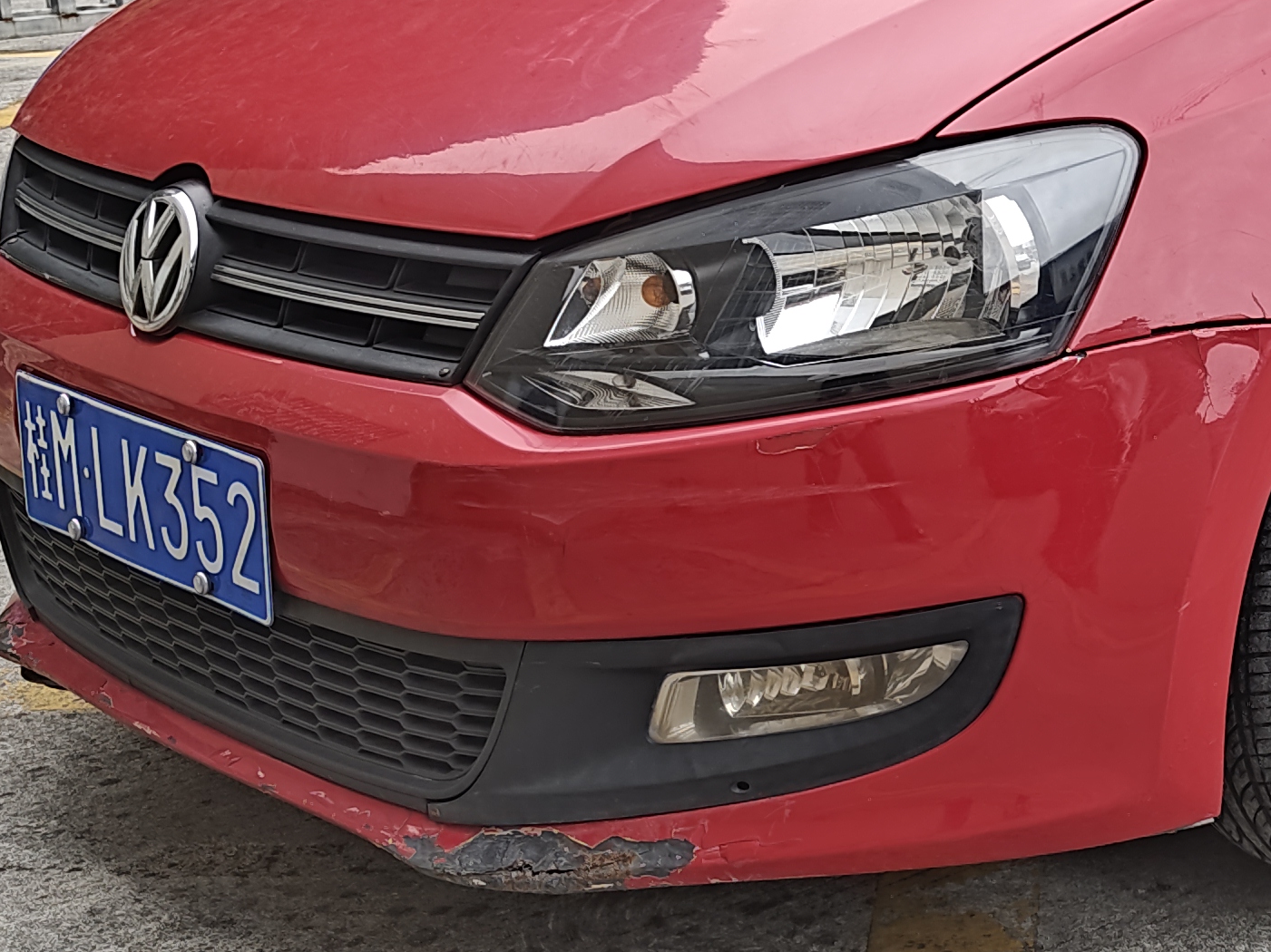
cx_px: 1181
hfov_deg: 27.7
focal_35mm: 67
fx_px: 2459
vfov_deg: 21.9
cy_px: 353
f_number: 1.88
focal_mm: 5.56
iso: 57
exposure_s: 1/106
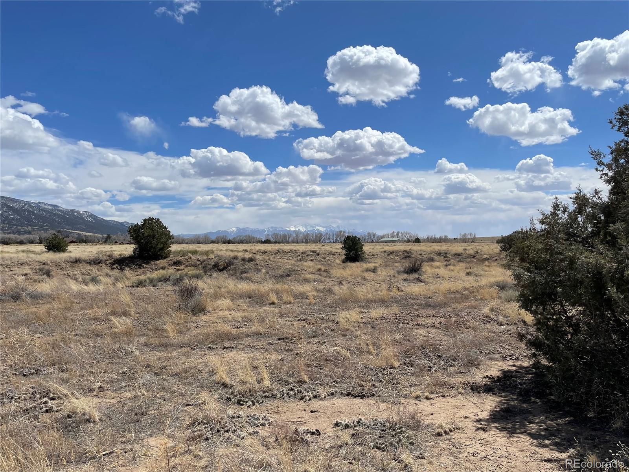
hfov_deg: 67.3
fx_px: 472
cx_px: 314
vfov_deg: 53.1
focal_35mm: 26
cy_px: 236
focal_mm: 4.2
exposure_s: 1/7299
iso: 32
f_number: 1.6
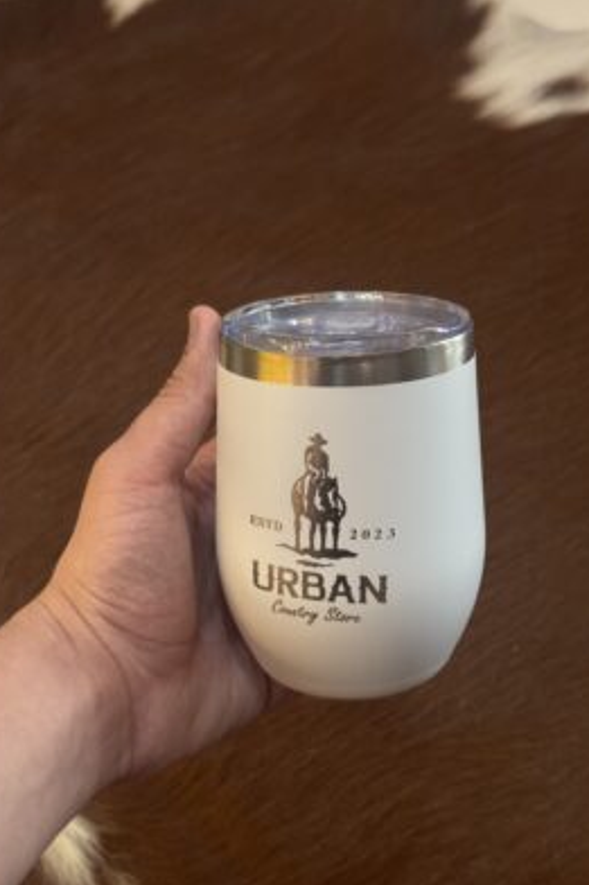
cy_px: 442
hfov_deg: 26.5
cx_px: 307
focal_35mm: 51
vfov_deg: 38.9
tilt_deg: -46.4
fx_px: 1253
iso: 64
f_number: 1.78
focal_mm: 6.76
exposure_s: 1/60
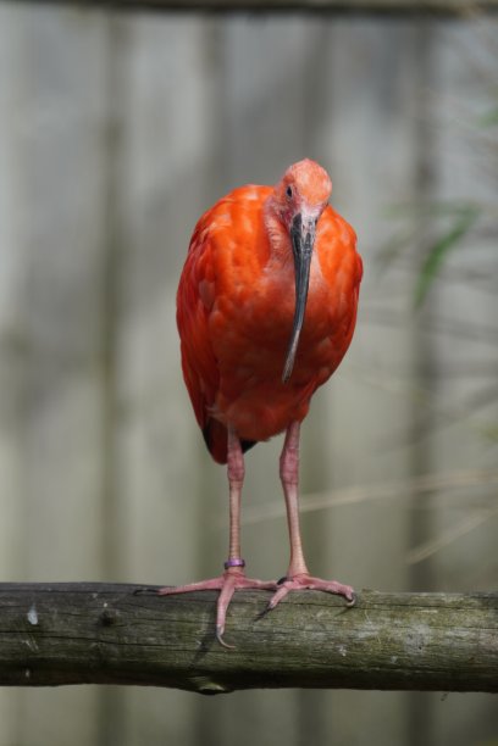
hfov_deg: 3.1
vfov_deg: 4.6
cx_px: 249
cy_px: 373
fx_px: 9337
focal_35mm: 450
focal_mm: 300
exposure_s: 1/500
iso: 160
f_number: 5.6
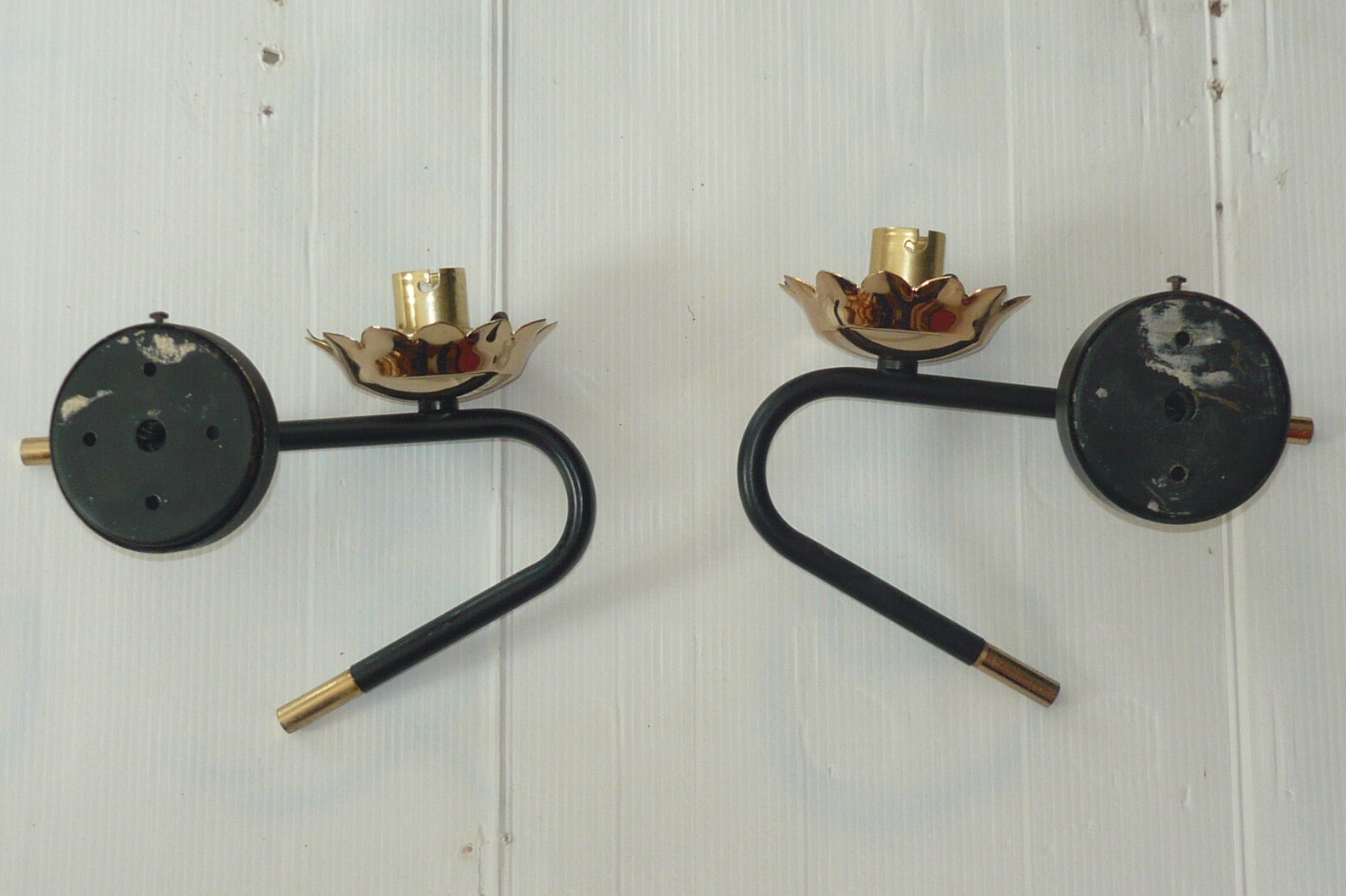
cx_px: 669
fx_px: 3177
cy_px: 415
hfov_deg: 23.9
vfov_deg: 16.1
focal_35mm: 85
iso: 100
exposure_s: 1/80
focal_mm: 8.4
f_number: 3.2
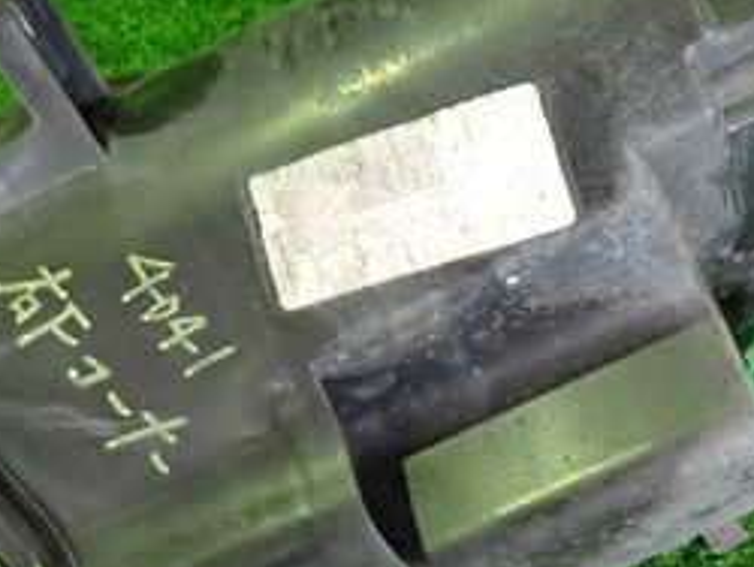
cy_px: 314
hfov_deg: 32.2
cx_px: 374
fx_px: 1308
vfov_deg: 24.4
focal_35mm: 60
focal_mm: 4.5
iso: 500
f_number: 2
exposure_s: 1/30
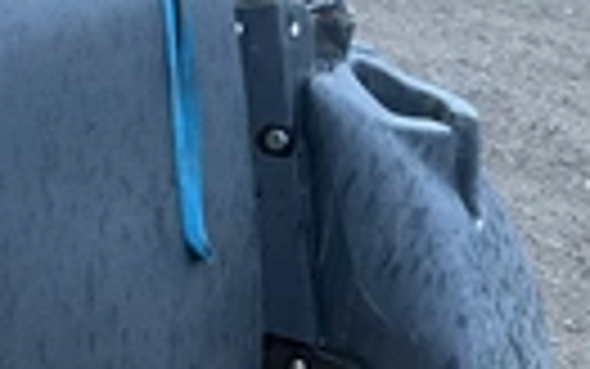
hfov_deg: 20.0
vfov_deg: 13.3
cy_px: 504
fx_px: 1512
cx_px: -212
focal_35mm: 94
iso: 64
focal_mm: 3
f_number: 1.8
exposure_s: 1/74
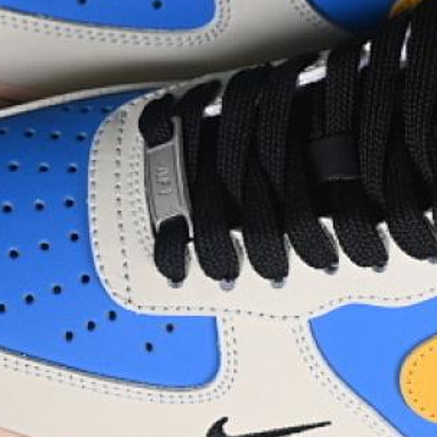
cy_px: 69
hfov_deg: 7.7
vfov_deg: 7.7
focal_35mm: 227
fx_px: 3242
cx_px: 417
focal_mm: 50
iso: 160
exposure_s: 1/60
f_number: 7.1
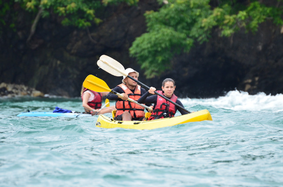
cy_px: 94
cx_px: 142
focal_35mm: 450
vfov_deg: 3.0
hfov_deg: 4.6
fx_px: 3531
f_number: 5.6
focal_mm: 300
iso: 1000
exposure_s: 1/1250
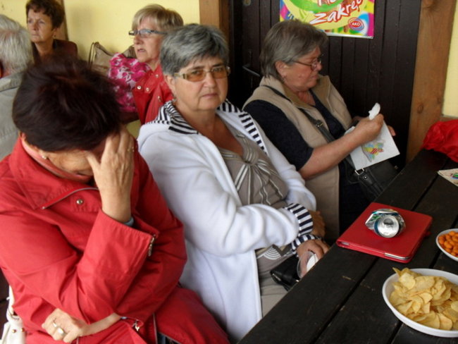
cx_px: 229
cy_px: 172
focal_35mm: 38
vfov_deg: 37.7
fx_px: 503
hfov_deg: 49.0
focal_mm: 6.3
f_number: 2.8
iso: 80
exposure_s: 1/125
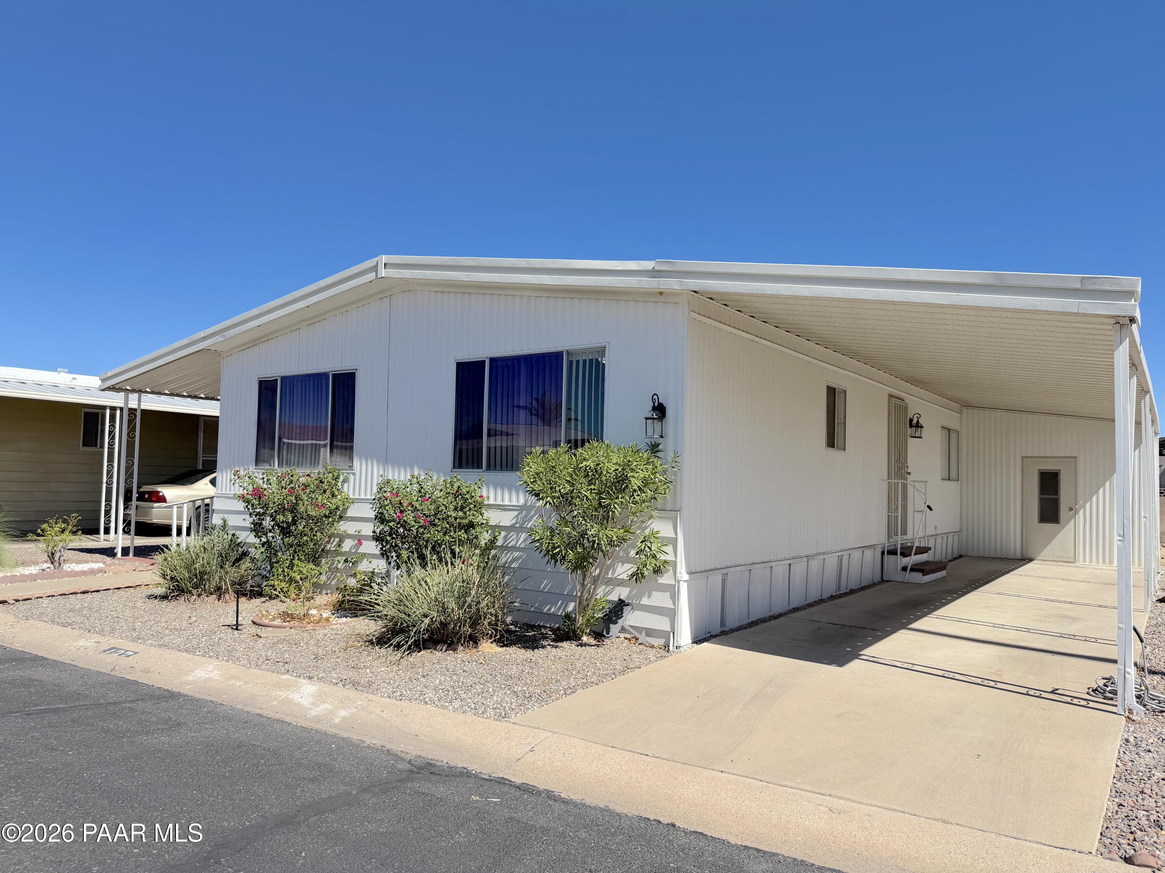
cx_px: 582
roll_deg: -1.3
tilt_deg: +1.9
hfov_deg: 71.6
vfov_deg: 56.8
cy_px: 436
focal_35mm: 24
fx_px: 808
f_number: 1.78
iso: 80
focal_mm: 6.76
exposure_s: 1/5714
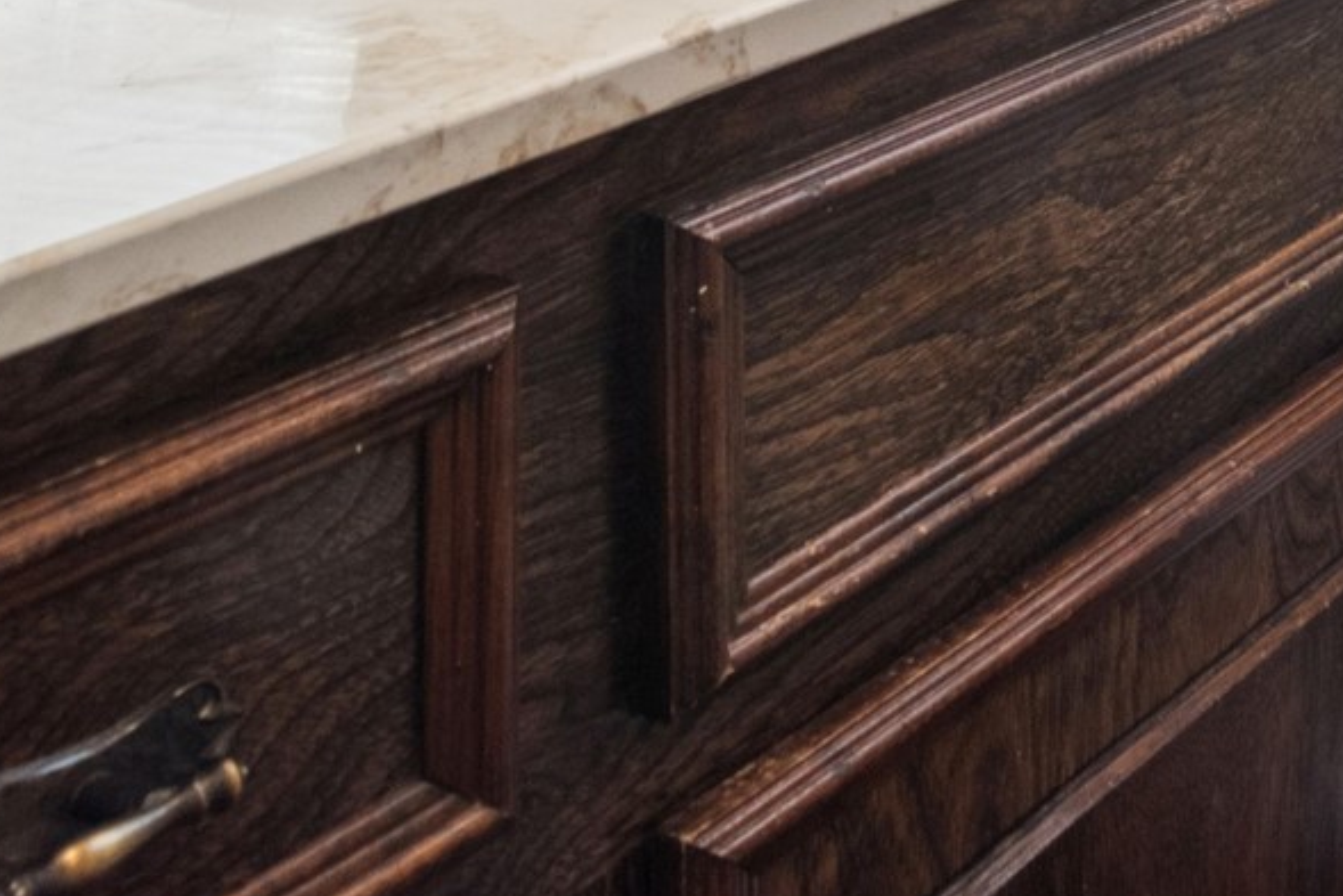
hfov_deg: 26.2
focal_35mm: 61
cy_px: -630
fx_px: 2270
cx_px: 1897
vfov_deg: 18.4
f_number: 9
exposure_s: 1/10
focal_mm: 11
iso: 320
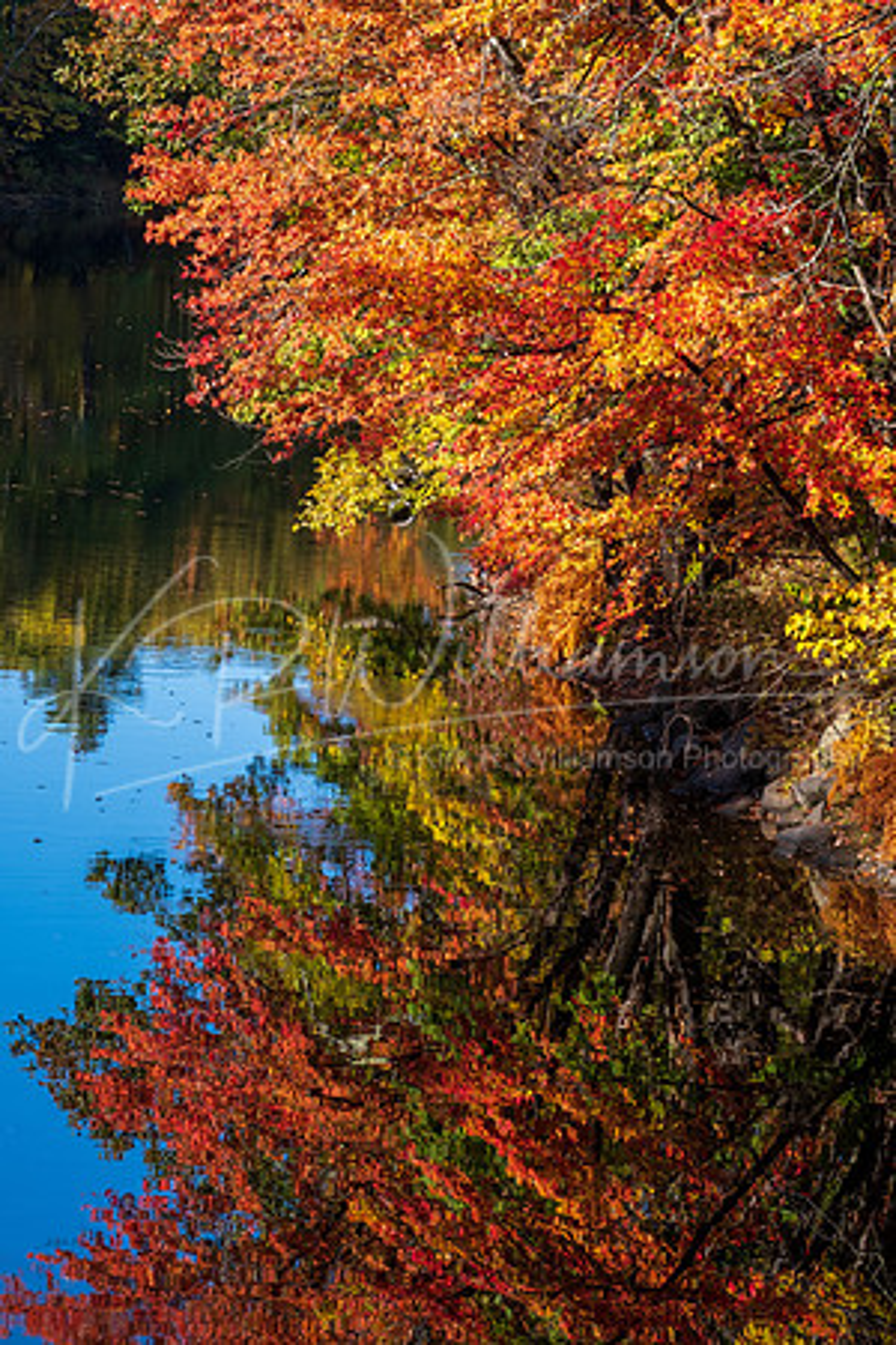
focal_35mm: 129
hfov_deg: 10.6
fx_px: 4816
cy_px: 672
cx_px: 448
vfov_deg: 15.9
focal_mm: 86
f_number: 14
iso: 160
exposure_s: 1/60
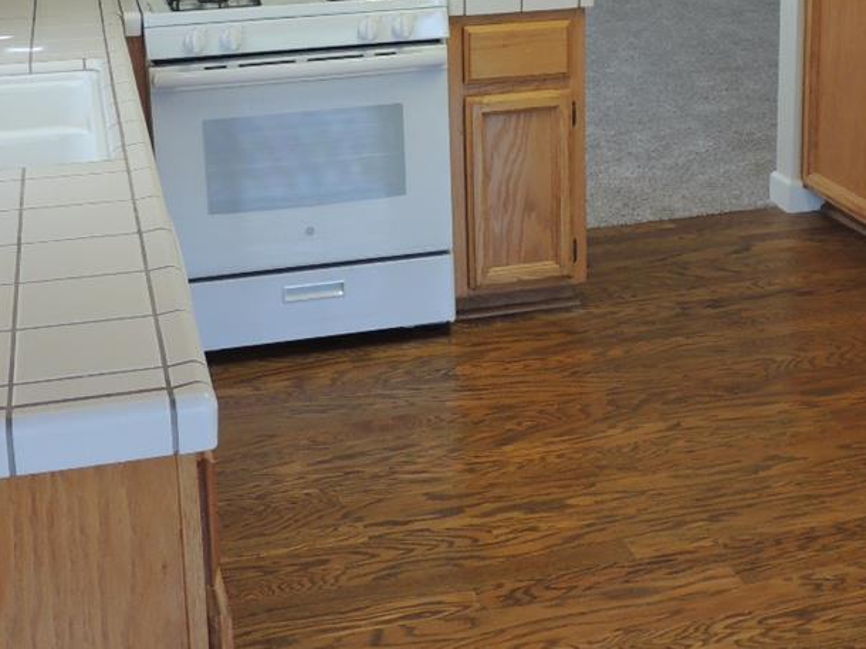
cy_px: 64
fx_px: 1475
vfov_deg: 24.1
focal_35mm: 59
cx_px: 488
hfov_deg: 32.7
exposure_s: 1/30
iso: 100
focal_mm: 4.3
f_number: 3
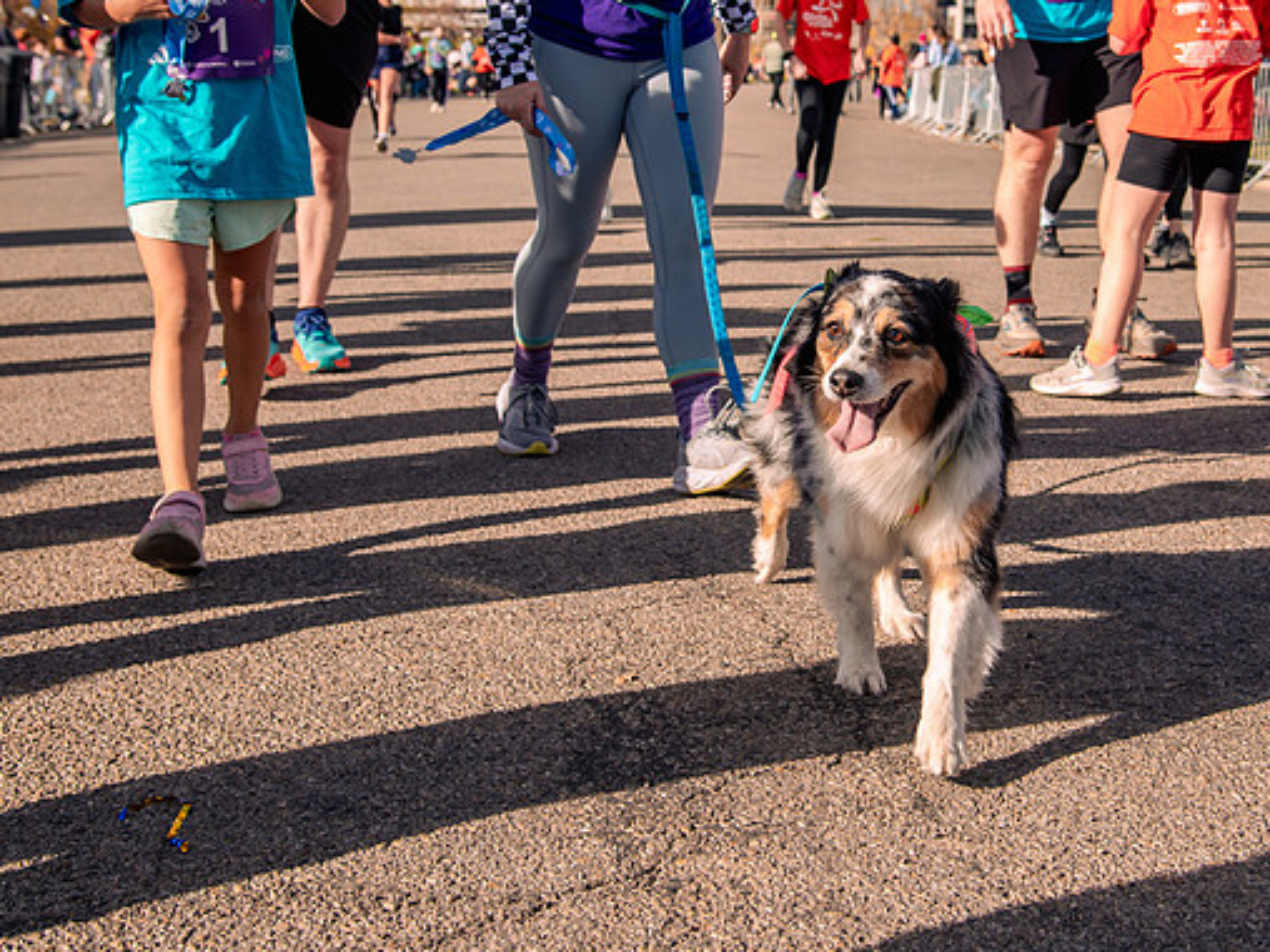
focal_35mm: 57
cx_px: 768
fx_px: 2091
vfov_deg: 25.5
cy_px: 300
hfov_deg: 33.7
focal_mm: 38
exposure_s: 1/800
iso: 200
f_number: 5.6
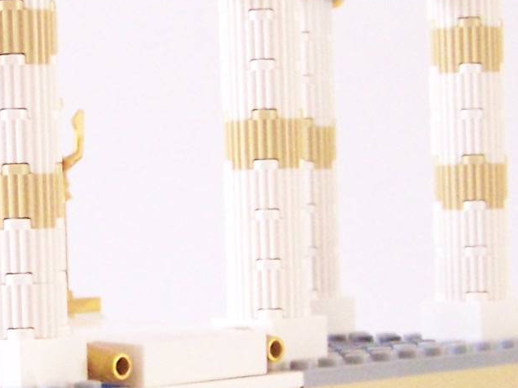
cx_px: 45
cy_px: 237
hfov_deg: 12.3
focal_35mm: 160
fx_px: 2394
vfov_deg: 9.3
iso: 400
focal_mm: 6.3
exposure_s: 1/10
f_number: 3.2
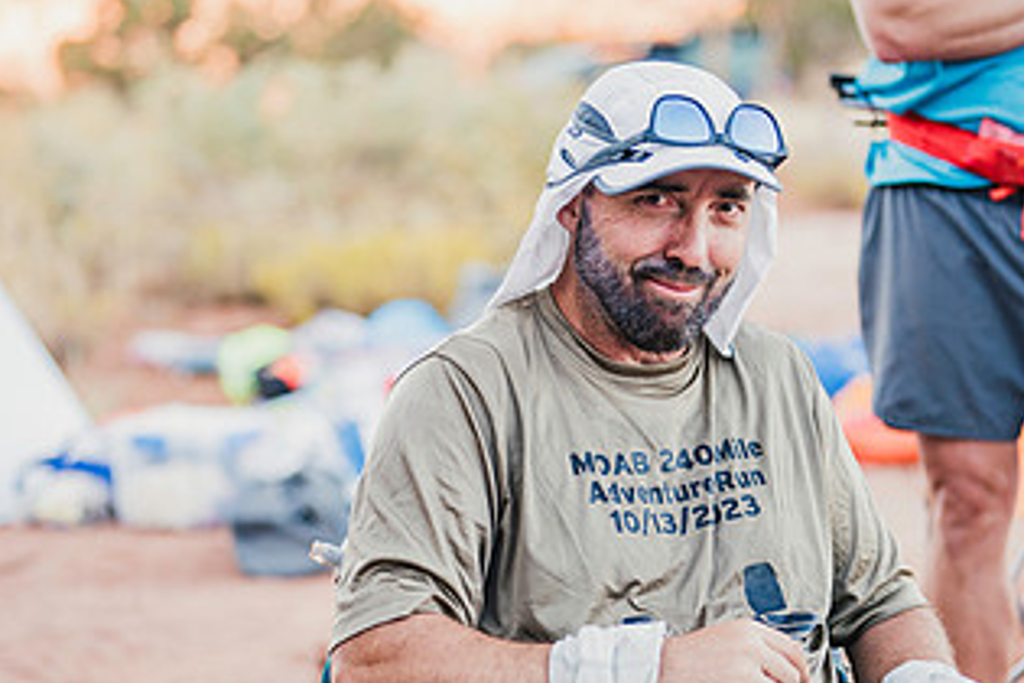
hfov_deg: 22.1
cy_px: 418
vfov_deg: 14.9
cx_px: 465
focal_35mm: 92
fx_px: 2617
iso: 100
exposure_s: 1/250
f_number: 1.4
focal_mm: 50
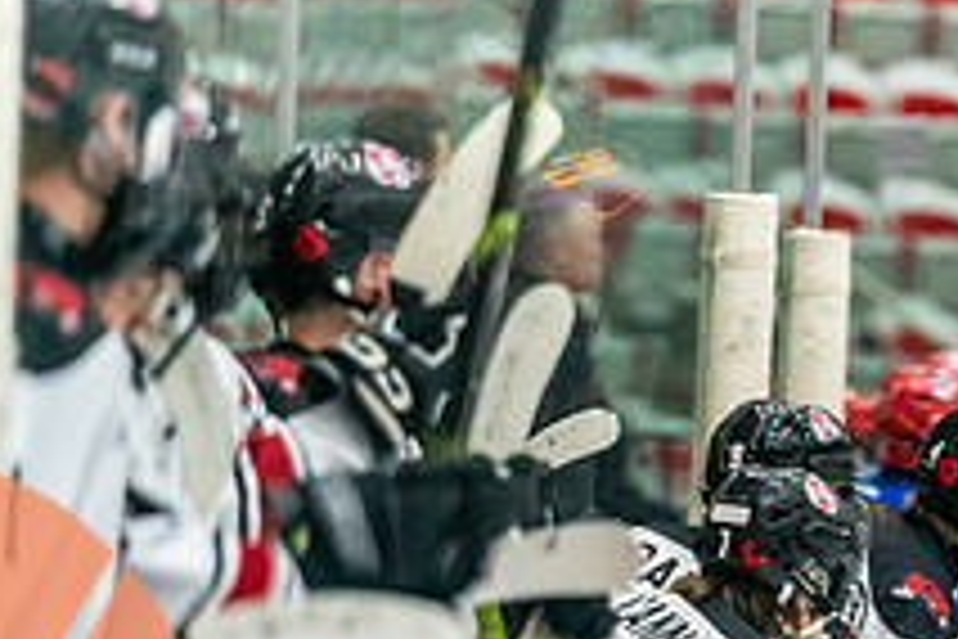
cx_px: 841
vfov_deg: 2.5
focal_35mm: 544
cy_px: 772
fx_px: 14475
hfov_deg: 3.8
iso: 3200
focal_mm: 200
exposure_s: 1/1000
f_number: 2.8
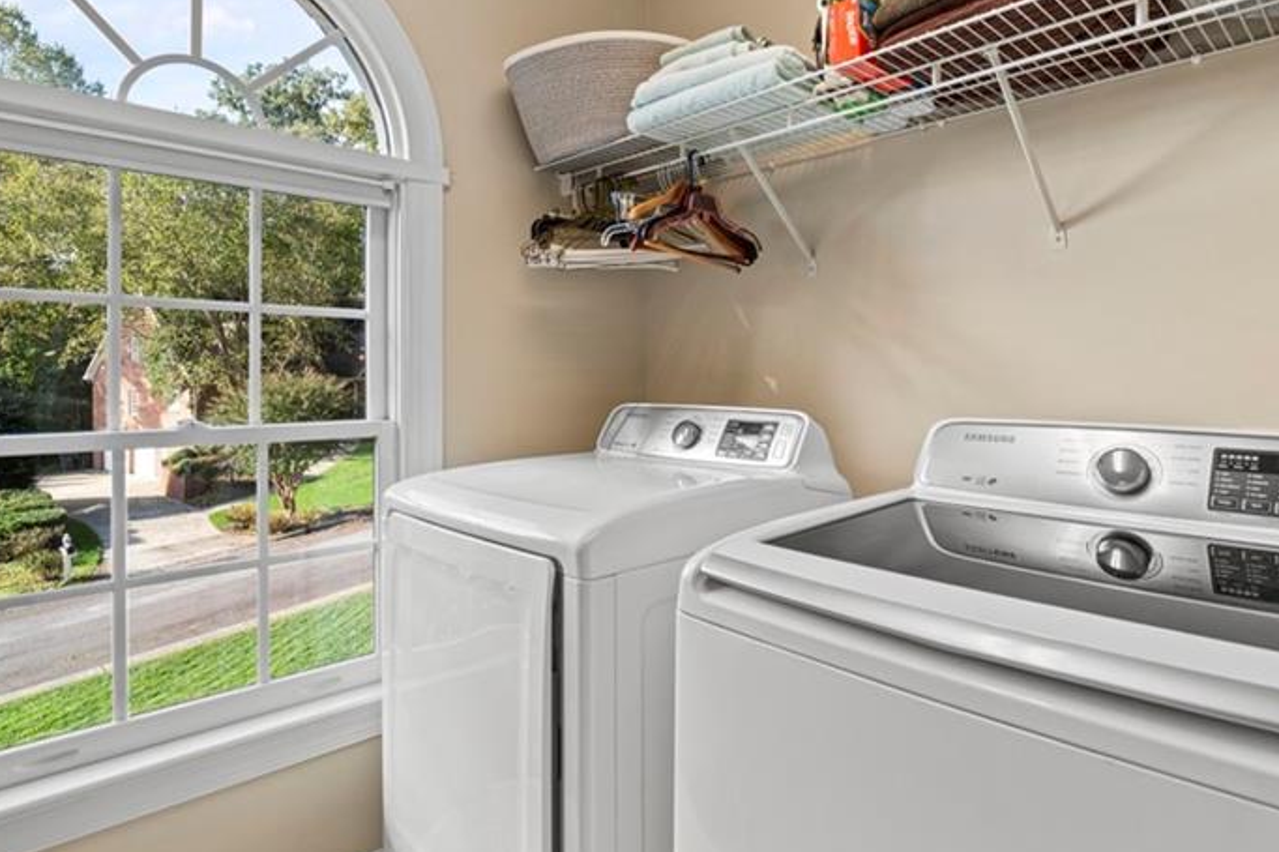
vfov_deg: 59.2
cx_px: 667
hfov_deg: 81.2
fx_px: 746
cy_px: 364
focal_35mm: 21
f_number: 7.1
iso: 320
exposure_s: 1/15
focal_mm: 14
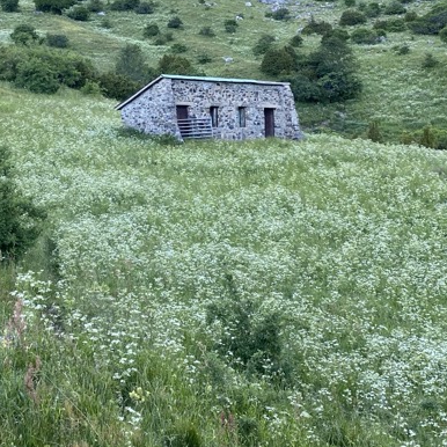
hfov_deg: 28.0
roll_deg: +1.3
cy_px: 74
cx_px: 147
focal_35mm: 61
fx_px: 891
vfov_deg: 27.5
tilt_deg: +6.6
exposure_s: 1/122
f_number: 1.8
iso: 50
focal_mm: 4.25
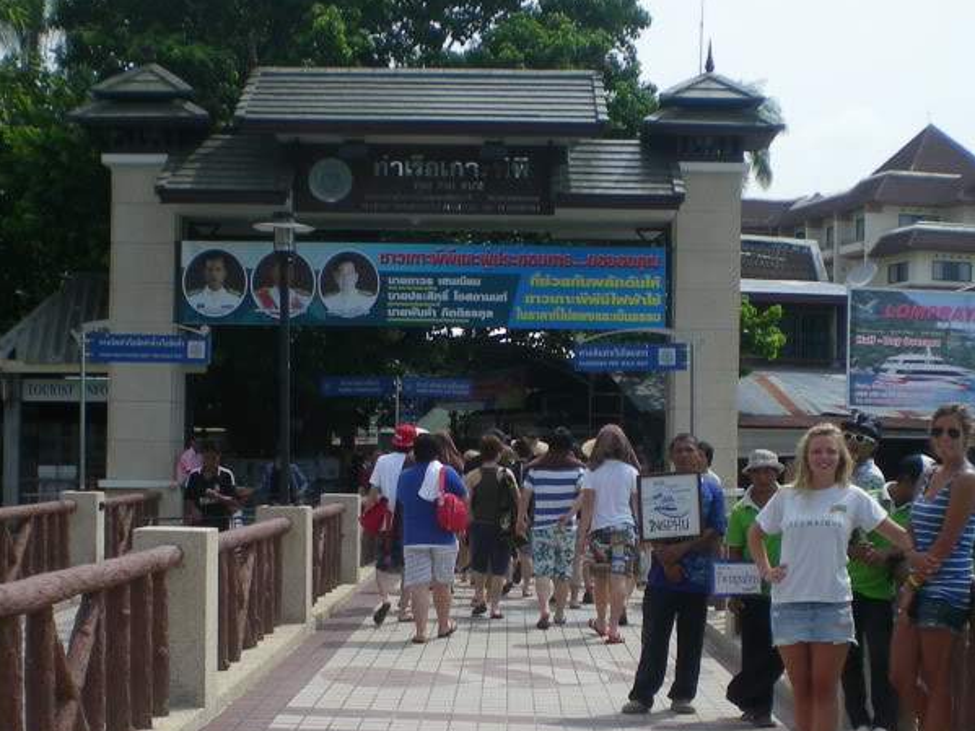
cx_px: 508
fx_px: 1830
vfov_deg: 22.4
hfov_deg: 29.8
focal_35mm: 65
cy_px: 514
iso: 50
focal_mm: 6.3
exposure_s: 1/502
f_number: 4.6
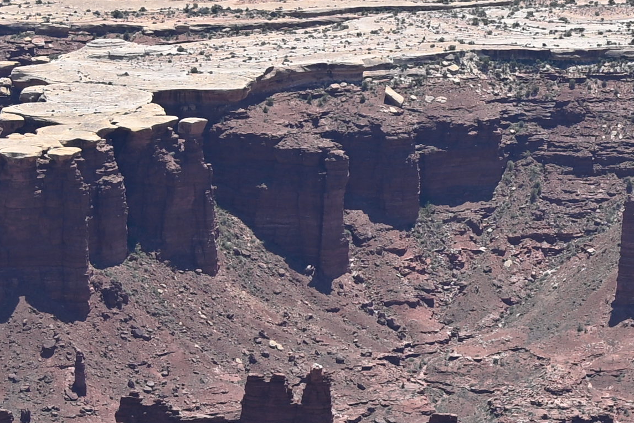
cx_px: 1115
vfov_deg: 5.2
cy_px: 147
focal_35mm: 264
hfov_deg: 7.6
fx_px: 4650
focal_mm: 50
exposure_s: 1/400
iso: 100
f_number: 7.1
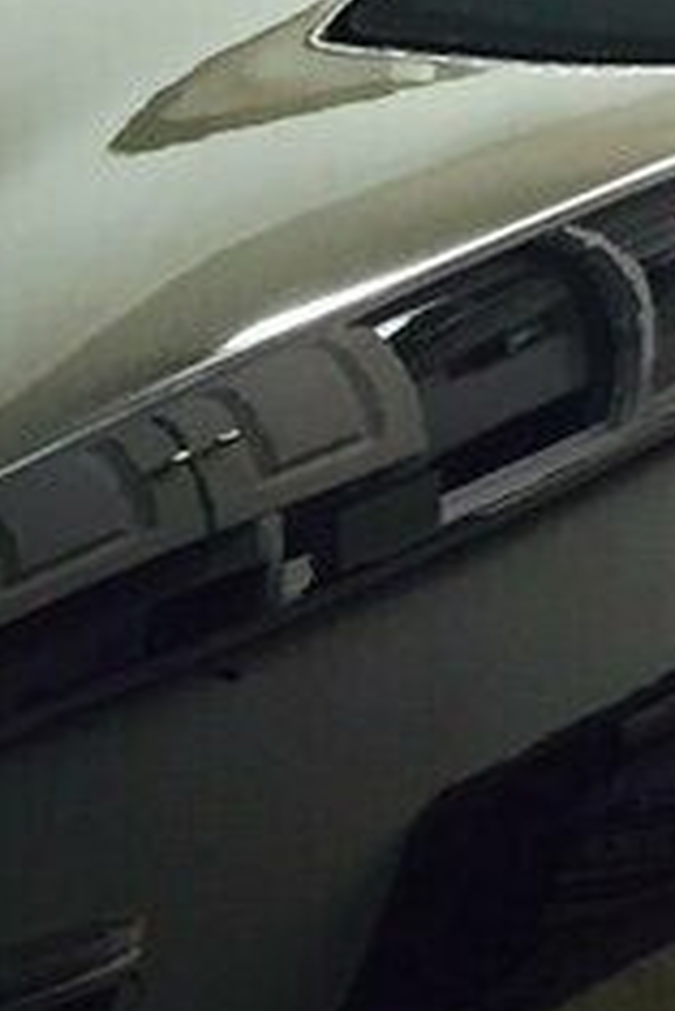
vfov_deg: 13.3
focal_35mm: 154
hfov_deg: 8.9
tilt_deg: -17.8
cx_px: 21
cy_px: 809
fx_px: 4325
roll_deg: -9.9
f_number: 2.2
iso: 80
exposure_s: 1/30
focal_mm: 4.15
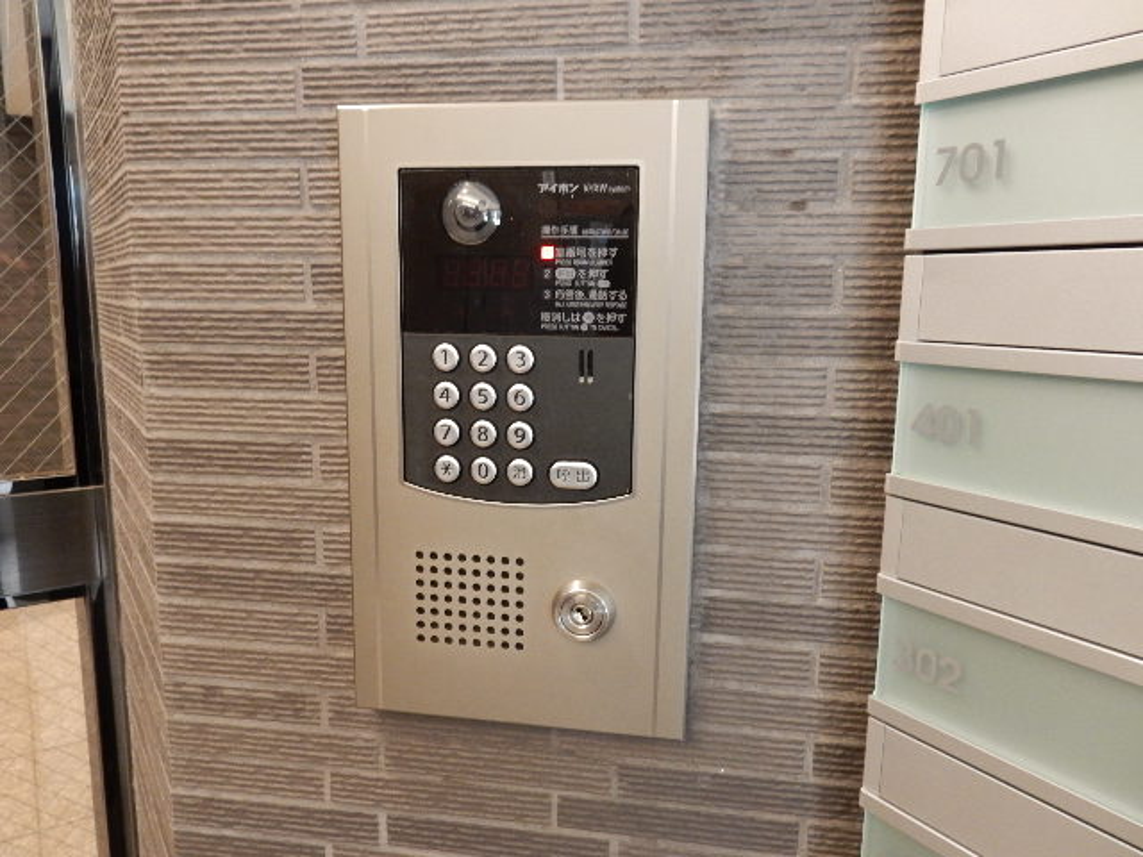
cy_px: 428
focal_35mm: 25
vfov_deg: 54.9
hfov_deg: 69.4
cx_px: 572
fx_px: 825
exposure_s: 1/13
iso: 400
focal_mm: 4.5
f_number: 3.7
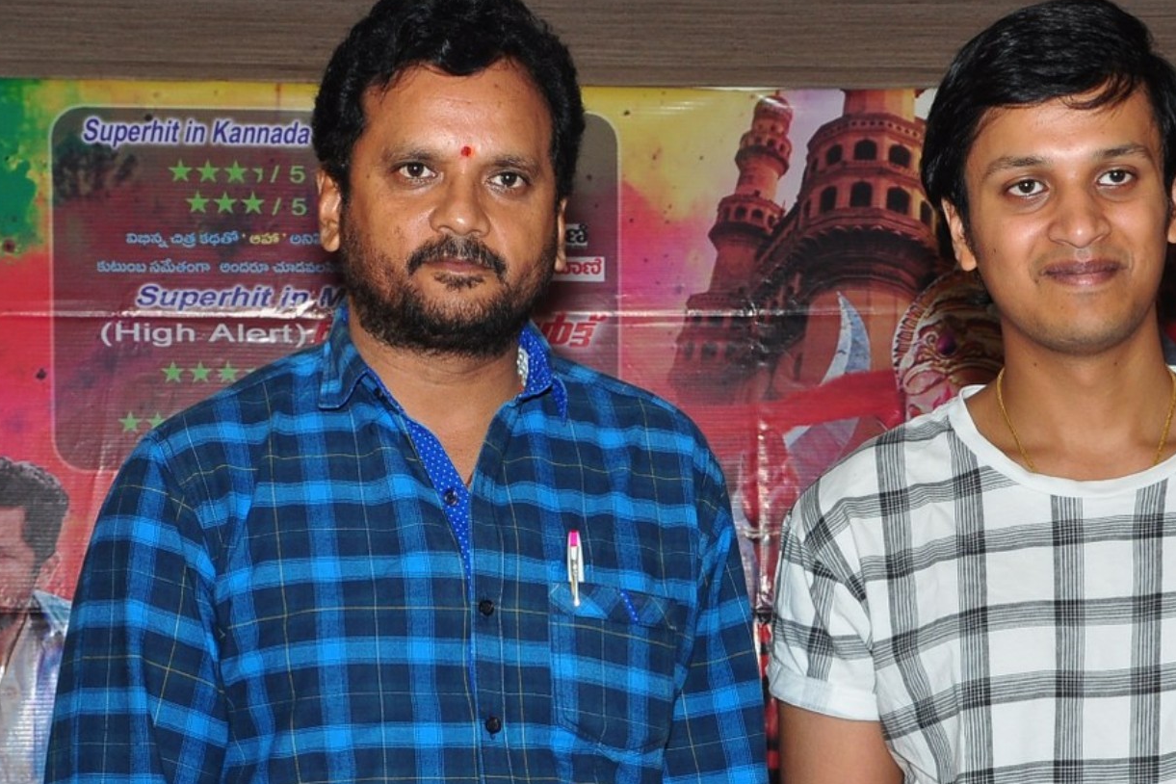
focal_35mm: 133
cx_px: 735
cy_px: 640
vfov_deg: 10.3
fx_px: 4344
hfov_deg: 15.4
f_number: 10
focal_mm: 48
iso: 400
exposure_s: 1/125
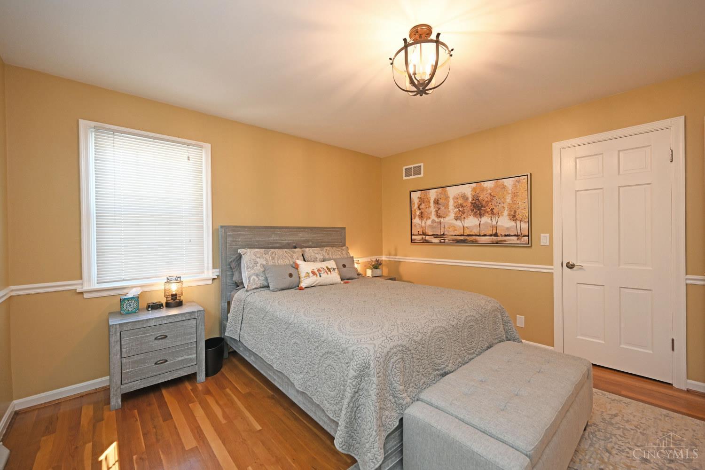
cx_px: 352
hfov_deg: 104.3
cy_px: 235
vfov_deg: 81.2
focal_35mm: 14
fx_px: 274
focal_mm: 14
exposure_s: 1/60
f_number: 4
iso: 500
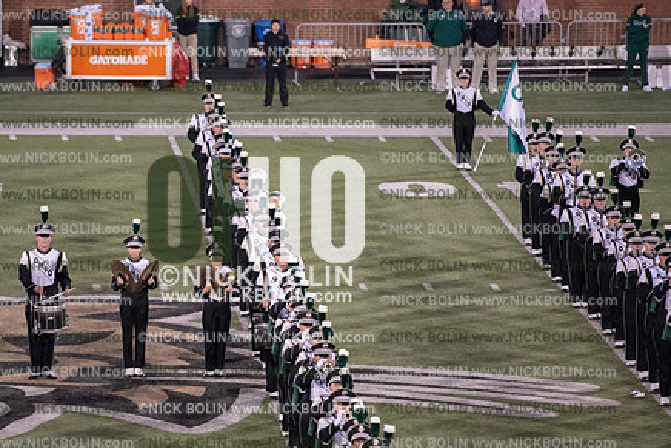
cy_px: 230
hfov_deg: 7.7
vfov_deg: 5.2
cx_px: 255
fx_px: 4959
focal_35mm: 266
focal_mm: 200
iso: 5000
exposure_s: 1/1250
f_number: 3.2
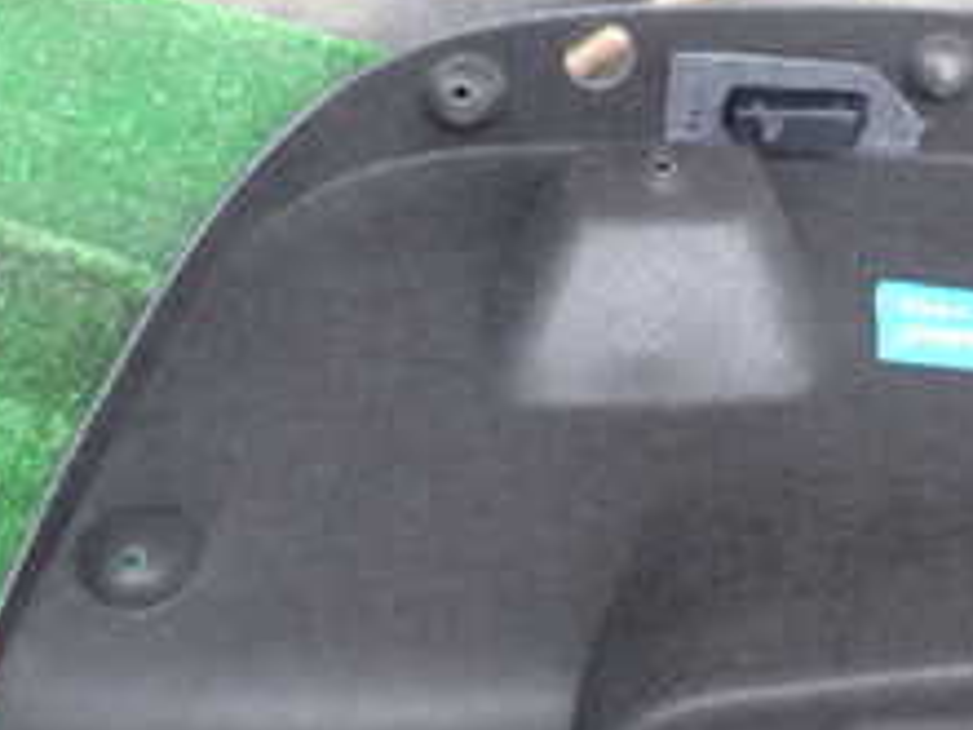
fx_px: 2305
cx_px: 1048
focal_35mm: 82
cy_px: 434
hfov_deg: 22.6
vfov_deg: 18.0
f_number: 2.3
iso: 160
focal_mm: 5.4
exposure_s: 1/60
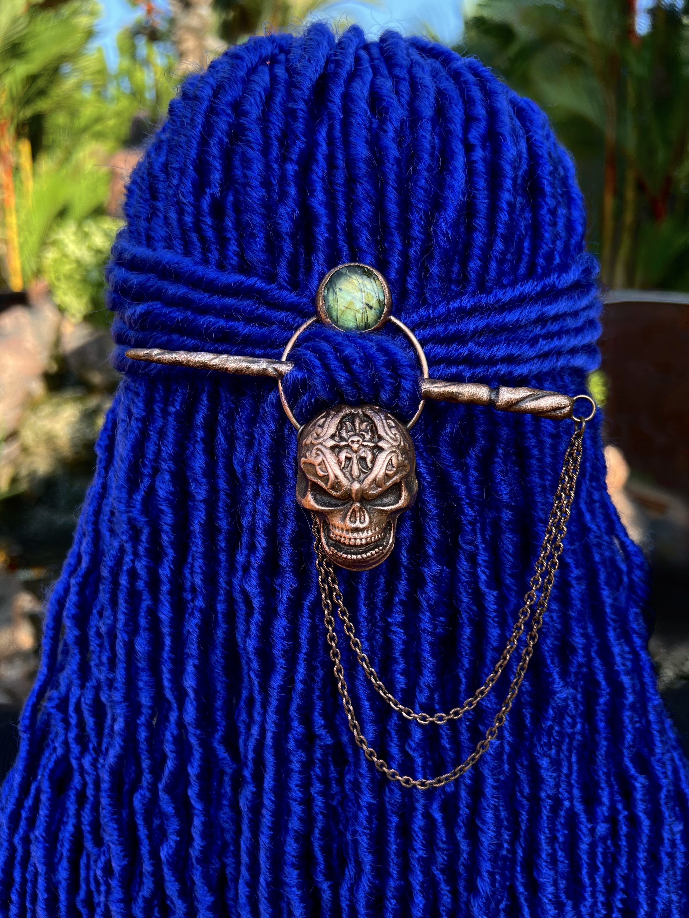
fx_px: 690
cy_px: 459
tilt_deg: -15.2
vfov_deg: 67.3
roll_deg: +0.1
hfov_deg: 53.1
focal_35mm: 26
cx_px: 344
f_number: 1.5
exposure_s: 1/493
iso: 50
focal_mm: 5.7
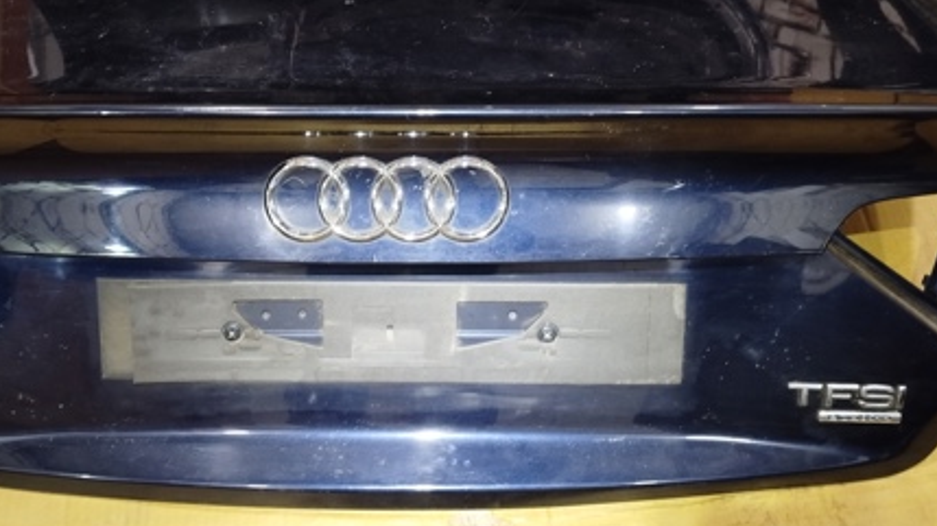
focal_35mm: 39
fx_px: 969
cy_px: 227
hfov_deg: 51.5
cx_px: 406
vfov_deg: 30.4
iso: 400
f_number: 1.7
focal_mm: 5.31
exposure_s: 1/25
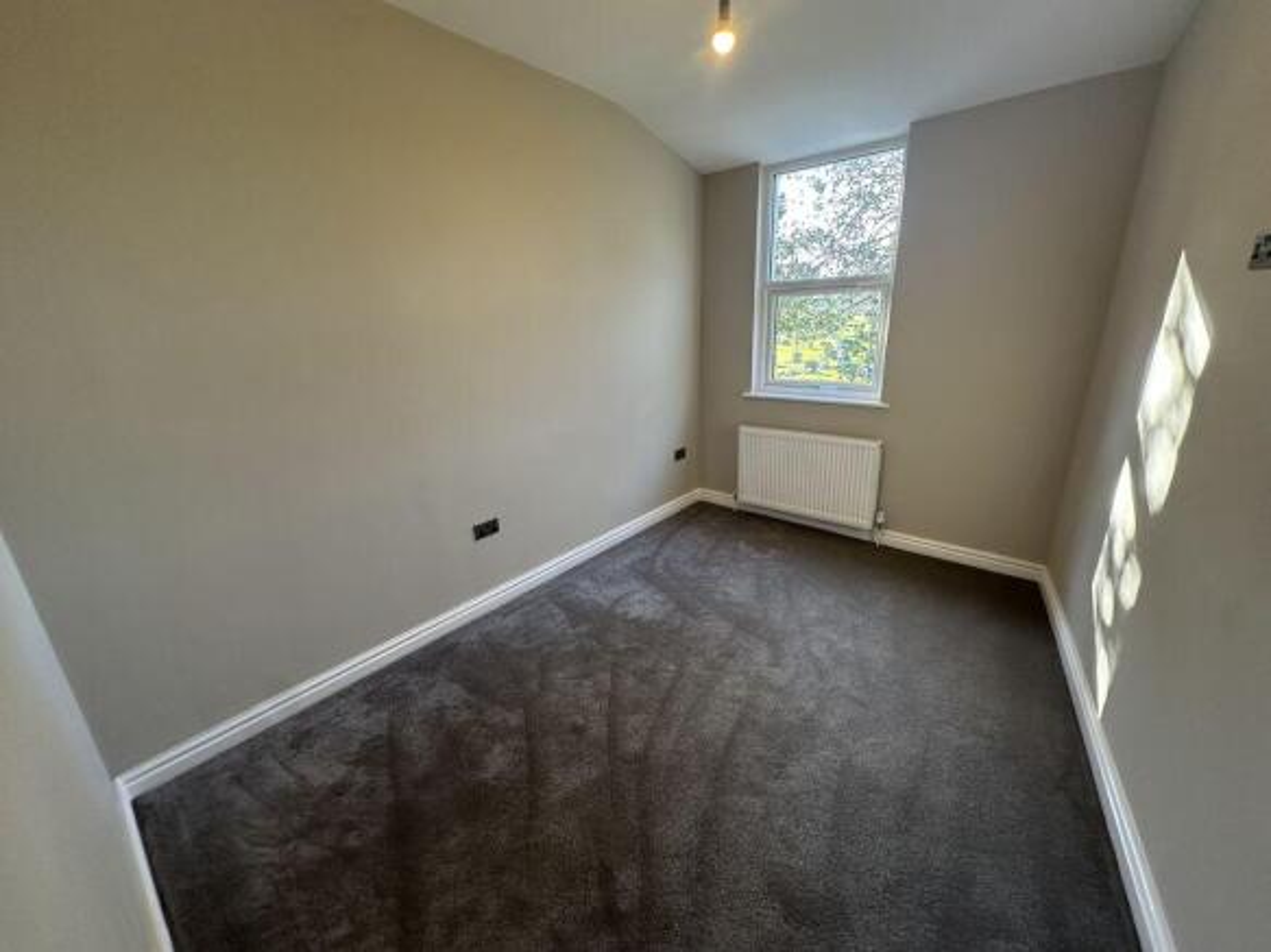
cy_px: 476
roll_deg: +2.2
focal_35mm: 14
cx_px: 636
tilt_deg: -16.8
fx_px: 514
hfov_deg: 102.1
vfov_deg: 85.7
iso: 160
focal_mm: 2.22
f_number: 2.2
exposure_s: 1/100
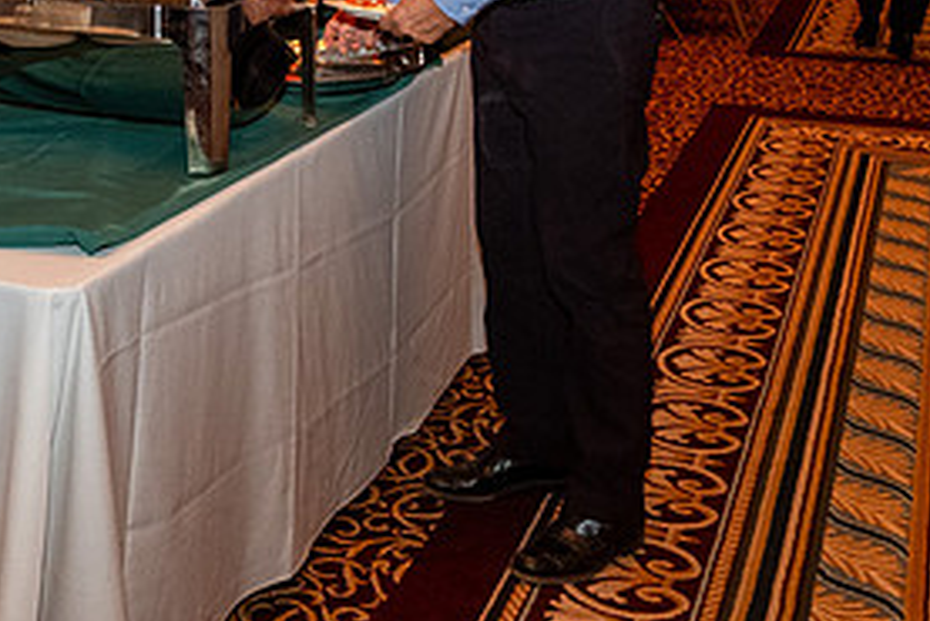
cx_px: 87
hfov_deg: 31.3
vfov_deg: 21.6
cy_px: 15
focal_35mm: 61
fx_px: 1577
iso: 2500
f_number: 2.8
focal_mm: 18
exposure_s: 1/125
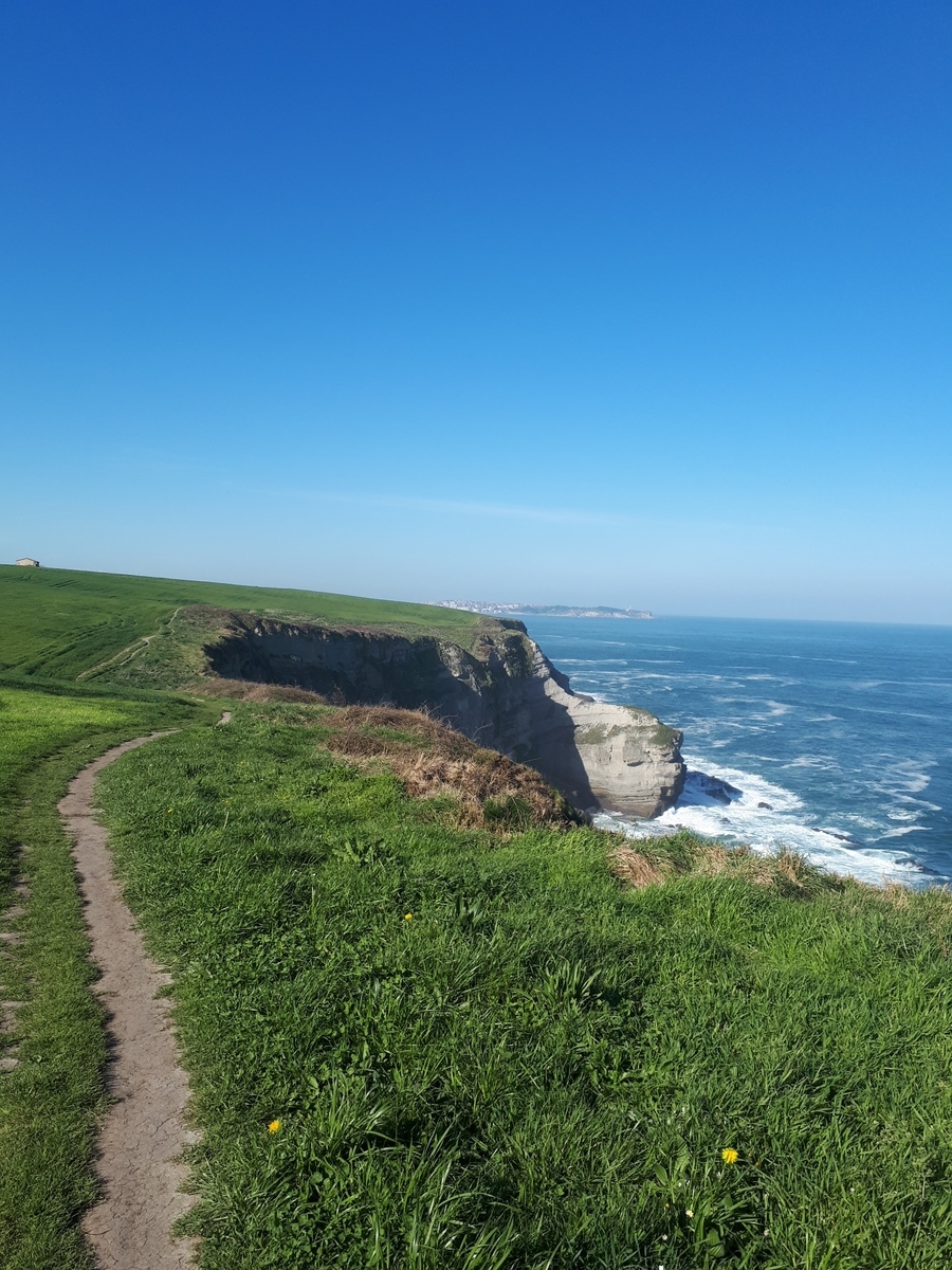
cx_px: 476
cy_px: 635
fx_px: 990
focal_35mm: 27
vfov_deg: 65.3
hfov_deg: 51.4
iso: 40
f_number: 1.9
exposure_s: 1/1403
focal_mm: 3.6
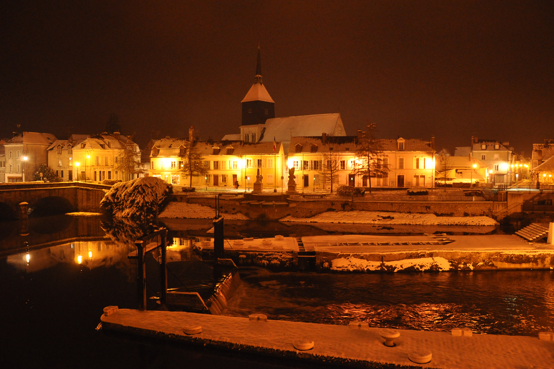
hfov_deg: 65.5
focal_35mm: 28
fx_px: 431
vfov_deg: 46.4
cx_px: 279
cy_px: 180
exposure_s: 1/5
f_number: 3.5
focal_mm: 18
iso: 1600
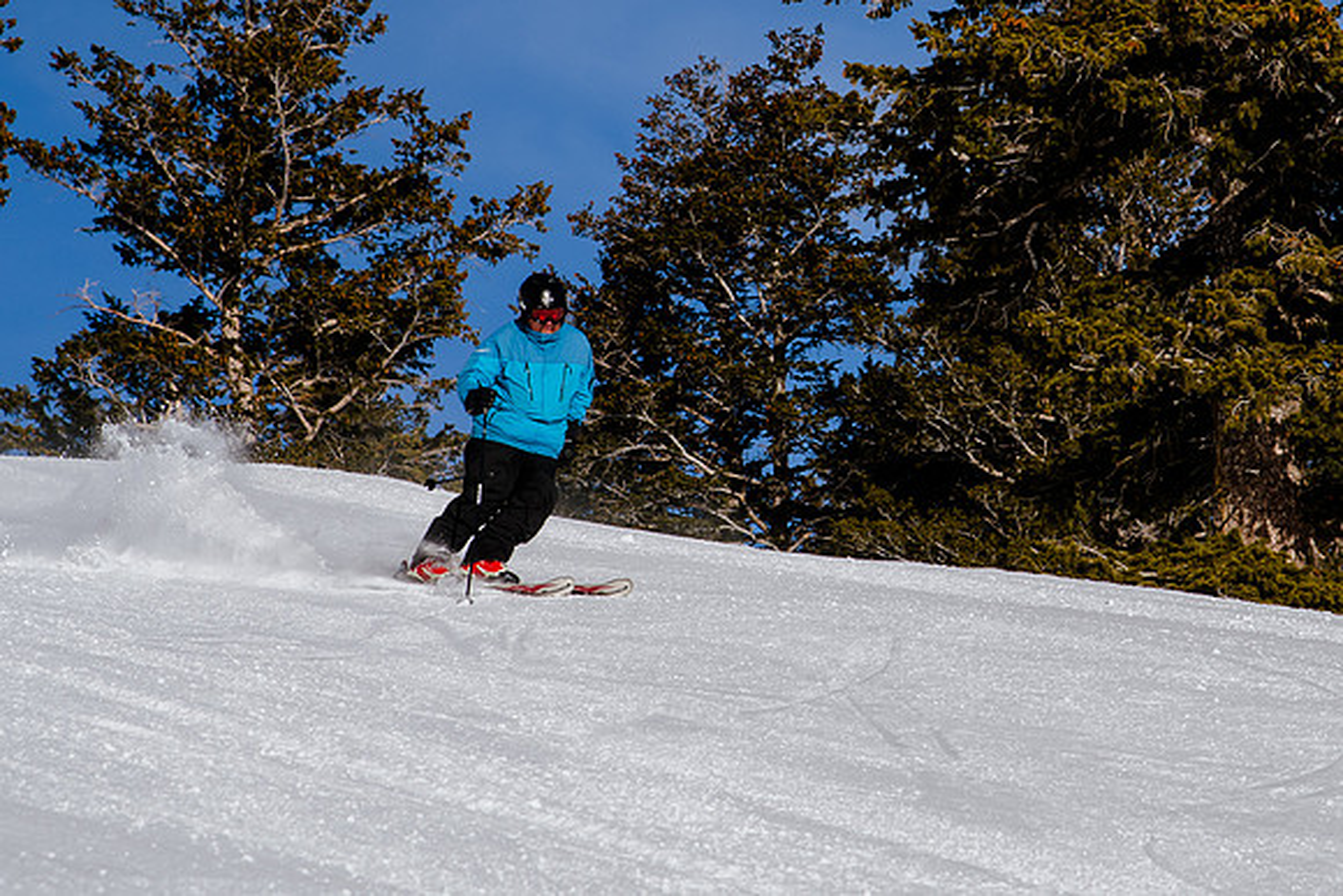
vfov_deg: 6.6
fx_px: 7797
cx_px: 901
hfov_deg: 9.8
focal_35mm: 209
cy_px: 317
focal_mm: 98
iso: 160
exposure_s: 1/1000
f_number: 8
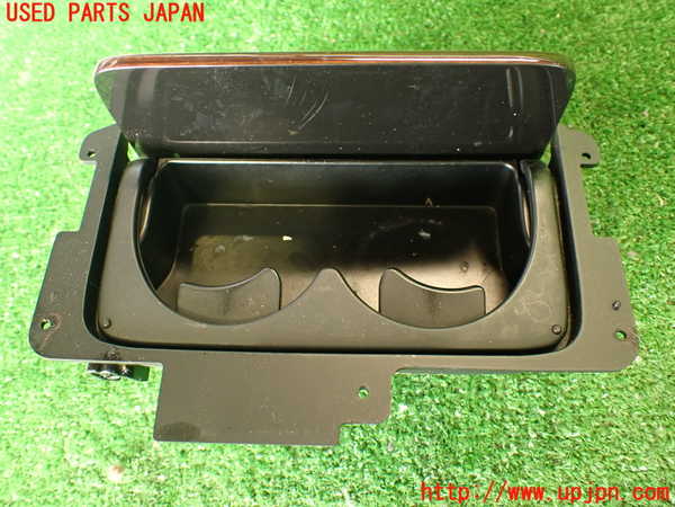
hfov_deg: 60.0
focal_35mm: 30
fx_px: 585
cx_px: 338
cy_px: 254
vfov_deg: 46.8
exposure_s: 1/30
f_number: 2.3
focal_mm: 5.4
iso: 400
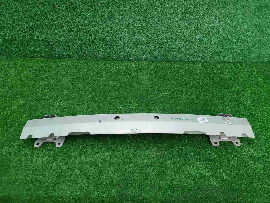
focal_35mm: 26
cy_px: 102
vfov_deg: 53.1
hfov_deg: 67.3
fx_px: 203
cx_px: 135
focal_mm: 5.4
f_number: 1.8
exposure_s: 1/50
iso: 117
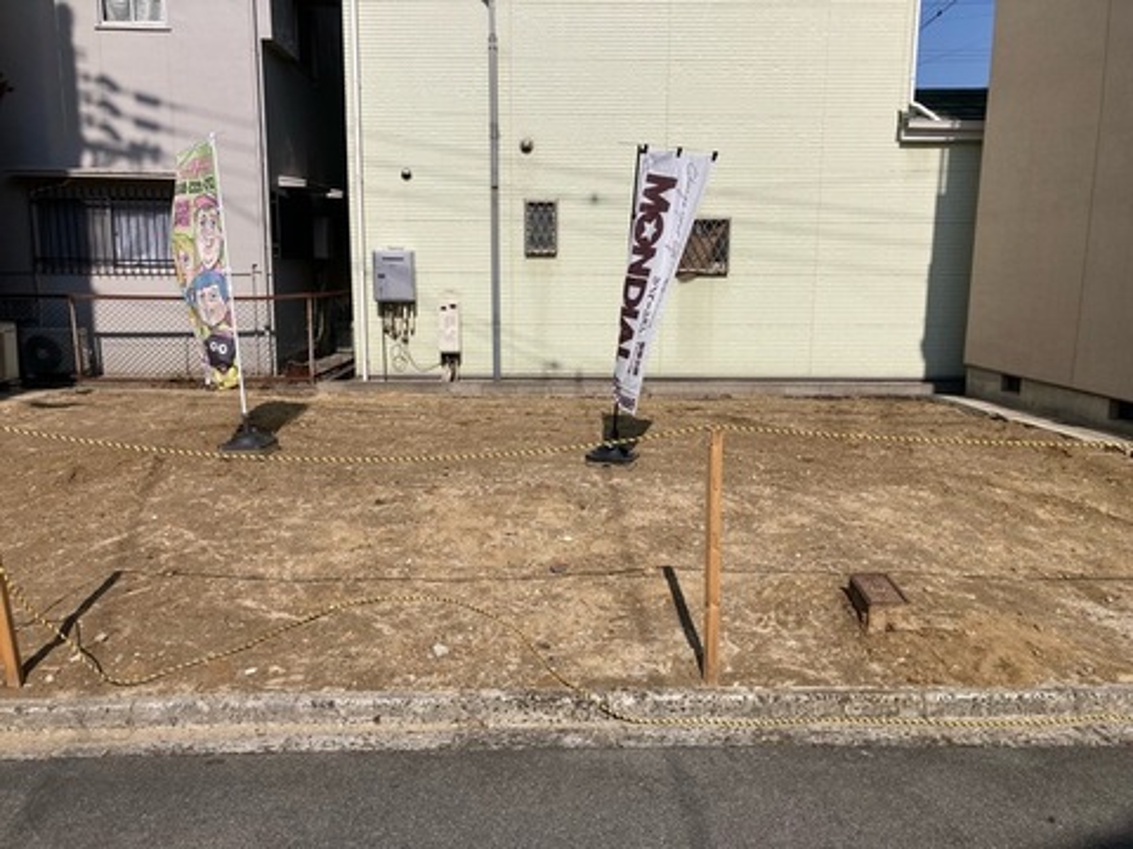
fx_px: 916
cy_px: 424
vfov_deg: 49.7
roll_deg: -1.3
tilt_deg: -10.7
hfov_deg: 63.4
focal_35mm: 28
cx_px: 566
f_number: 1.8
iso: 20
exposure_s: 1/4425
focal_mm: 3.99
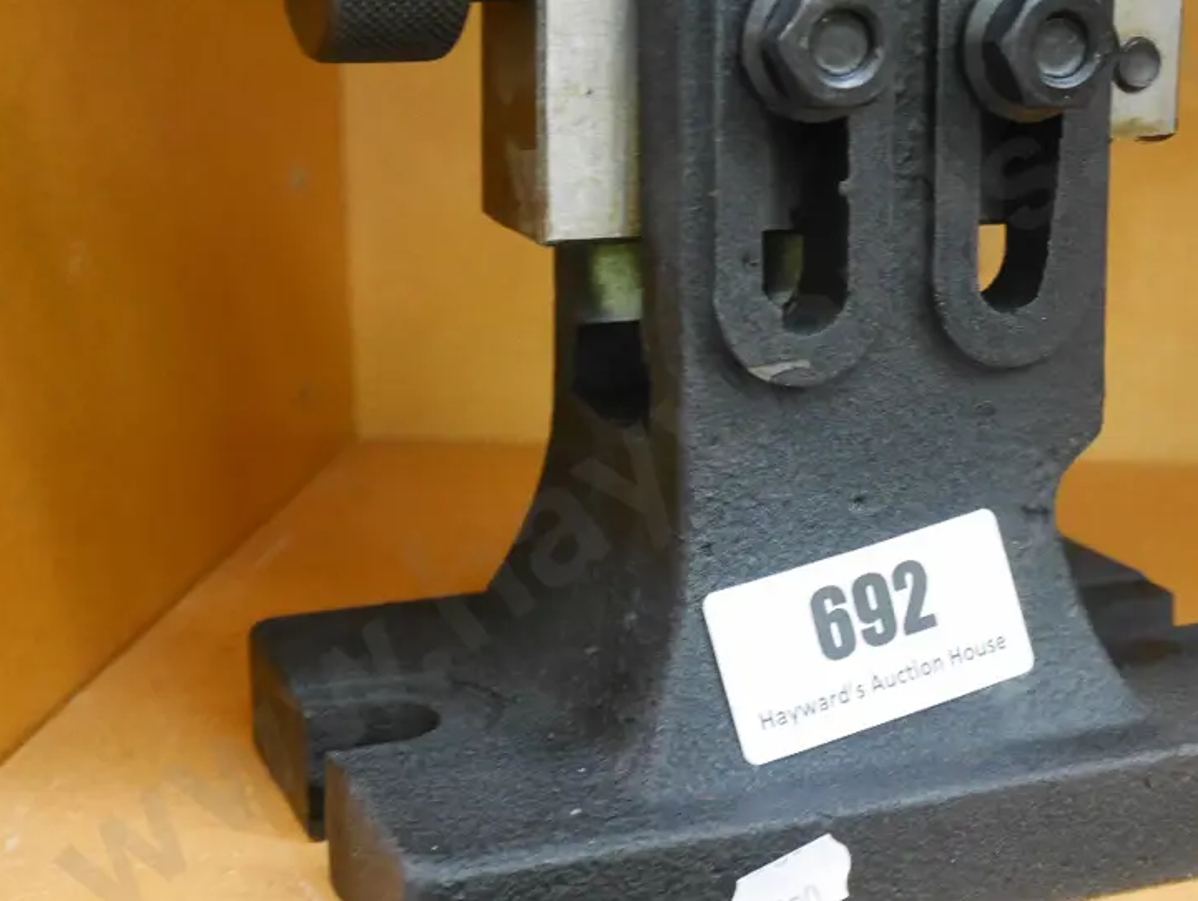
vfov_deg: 20.7
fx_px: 2459
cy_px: 385
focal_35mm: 71
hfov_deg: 27.3
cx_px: 754
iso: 3200
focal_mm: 25
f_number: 5.1
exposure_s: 1/10
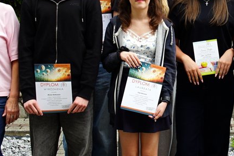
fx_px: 611
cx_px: 174
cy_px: 57
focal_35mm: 94
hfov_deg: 21.5
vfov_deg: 14.6
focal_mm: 34
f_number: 7.1
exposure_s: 1/80
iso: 100
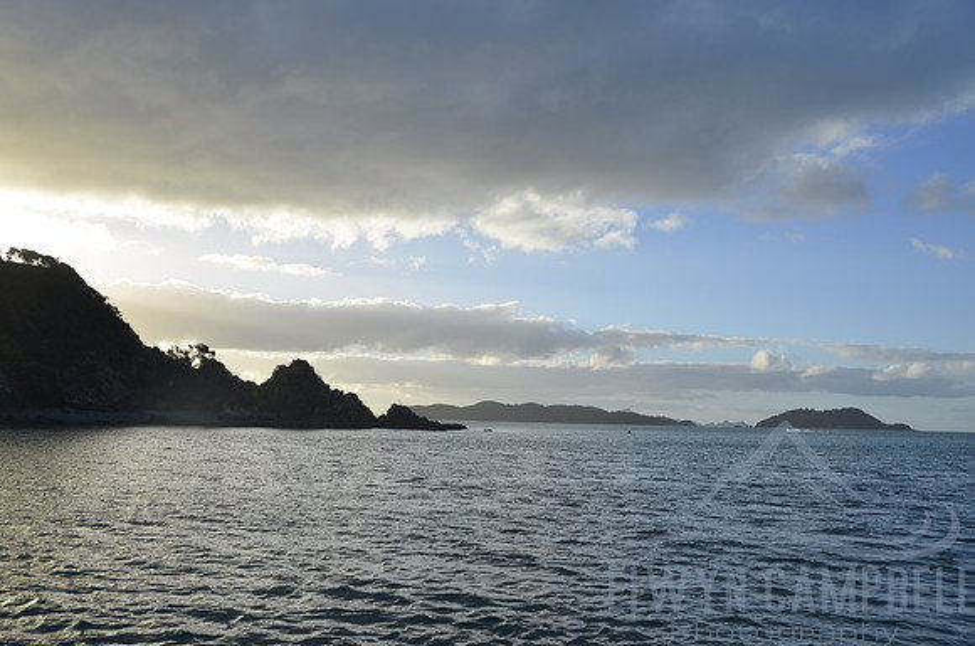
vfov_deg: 39.8
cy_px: 323
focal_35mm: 33
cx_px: 488
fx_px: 892
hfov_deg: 57.3
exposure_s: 1/250
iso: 100
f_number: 8
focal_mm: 22
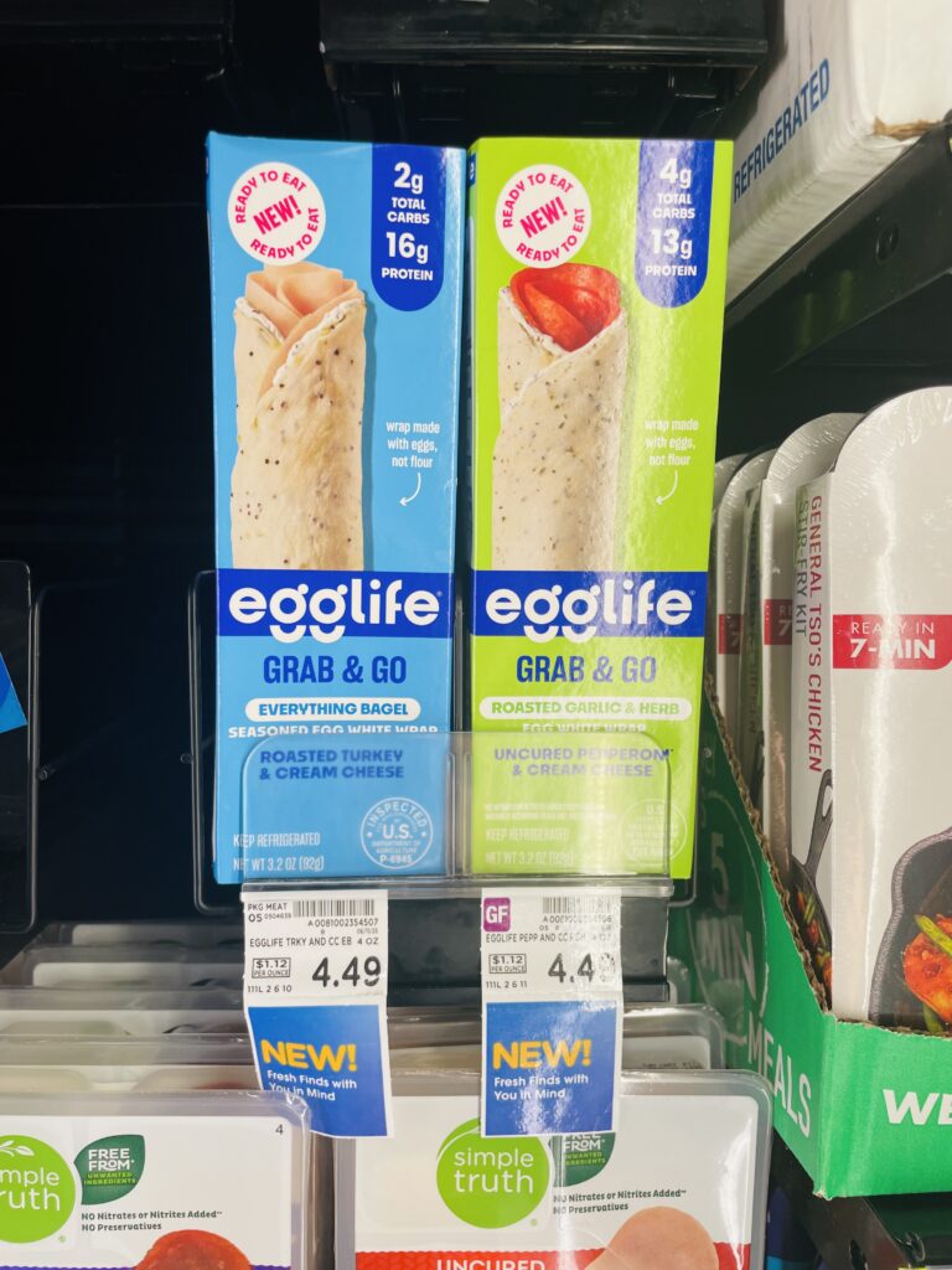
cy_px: 635
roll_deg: -1.2
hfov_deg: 53.1
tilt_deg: -1.6
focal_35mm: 26
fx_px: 953
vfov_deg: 67.3
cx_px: 476
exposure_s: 1/121
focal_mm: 4.2
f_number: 1.6
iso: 32
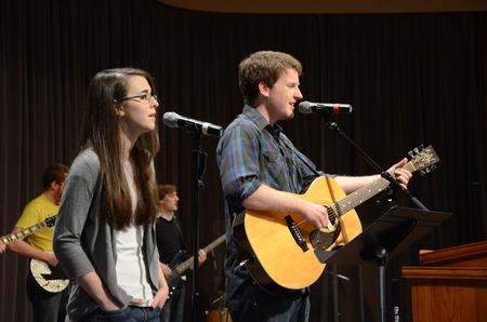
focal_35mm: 99
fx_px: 1336
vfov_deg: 13.8
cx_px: 244
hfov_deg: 20.7
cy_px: 161
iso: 3200
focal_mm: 66
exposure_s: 1/125
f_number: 5.6
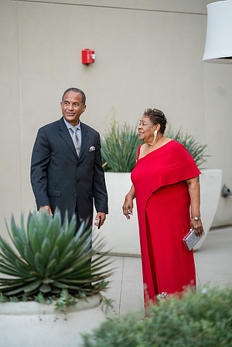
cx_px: 116
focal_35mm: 145
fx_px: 1402
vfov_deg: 14.2
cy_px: 174
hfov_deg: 9.5
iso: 1600
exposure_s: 1/640
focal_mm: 145
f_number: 2.8
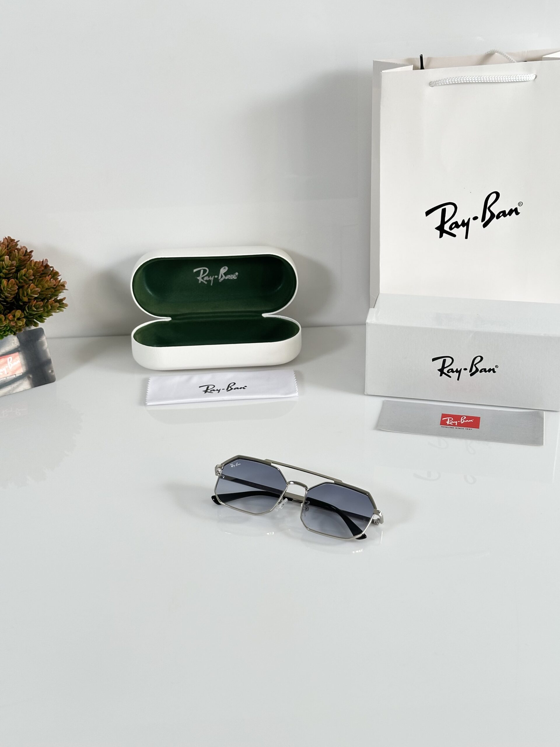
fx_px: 1035
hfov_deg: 30.3
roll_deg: +1.6
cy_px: 374
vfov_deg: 39.7
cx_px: 280
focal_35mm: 48
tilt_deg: -29.8
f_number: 1.78
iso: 50
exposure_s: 1/121
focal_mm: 6.86
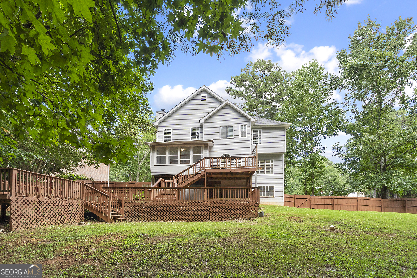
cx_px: 208
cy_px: 139
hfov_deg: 96.7
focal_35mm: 16
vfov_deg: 73.7
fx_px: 185
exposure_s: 1/8
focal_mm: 16
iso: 400
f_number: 16
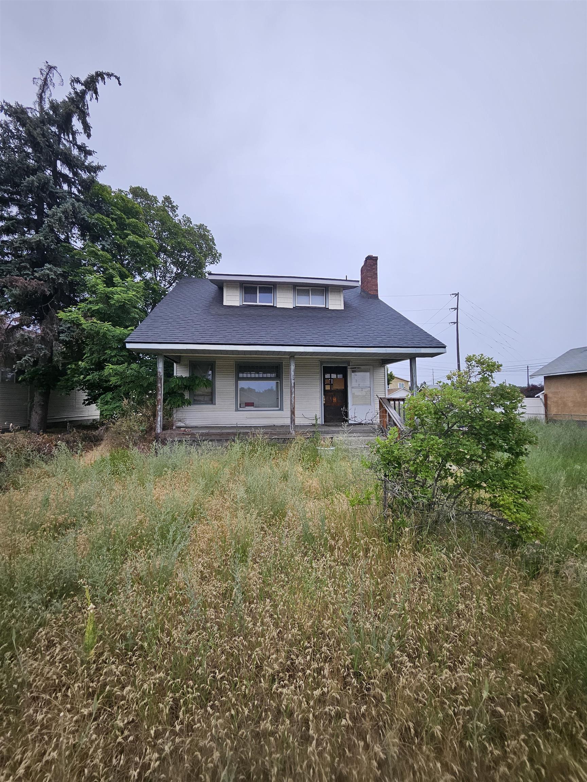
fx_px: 294
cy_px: 391
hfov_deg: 89.9
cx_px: 294
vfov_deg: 106.2
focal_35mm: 13
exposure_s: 1/359
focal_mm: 1.74
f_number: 2.2
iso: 64
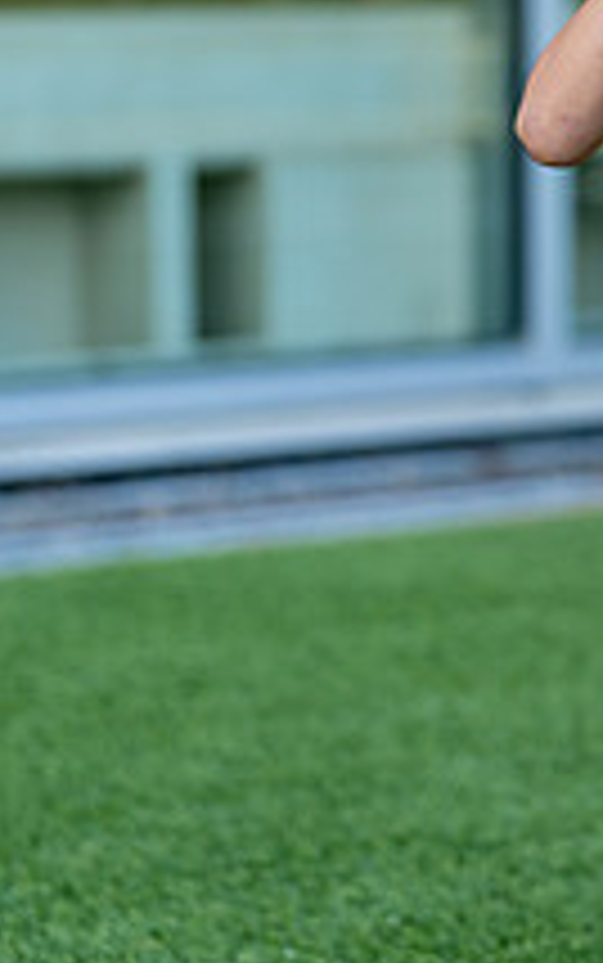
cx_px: 704
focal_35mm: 164
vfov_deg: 12.7
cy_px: 213
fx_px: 4306
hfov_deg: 7.9
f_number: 1.2
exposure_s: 1/1000
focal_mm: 50
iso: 200
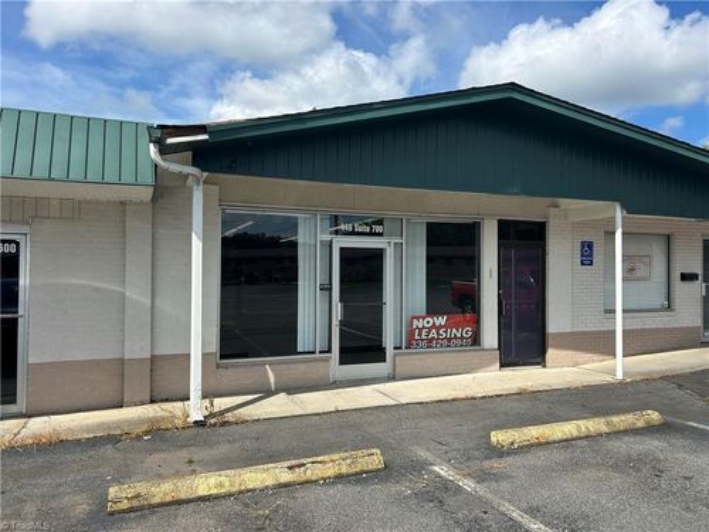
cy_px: 266
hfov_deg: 67.3
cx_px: 354
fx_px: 533
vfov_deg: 53.1
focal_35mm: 26
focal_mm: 5.7
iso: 50
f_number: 1.5
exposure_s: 1/5076
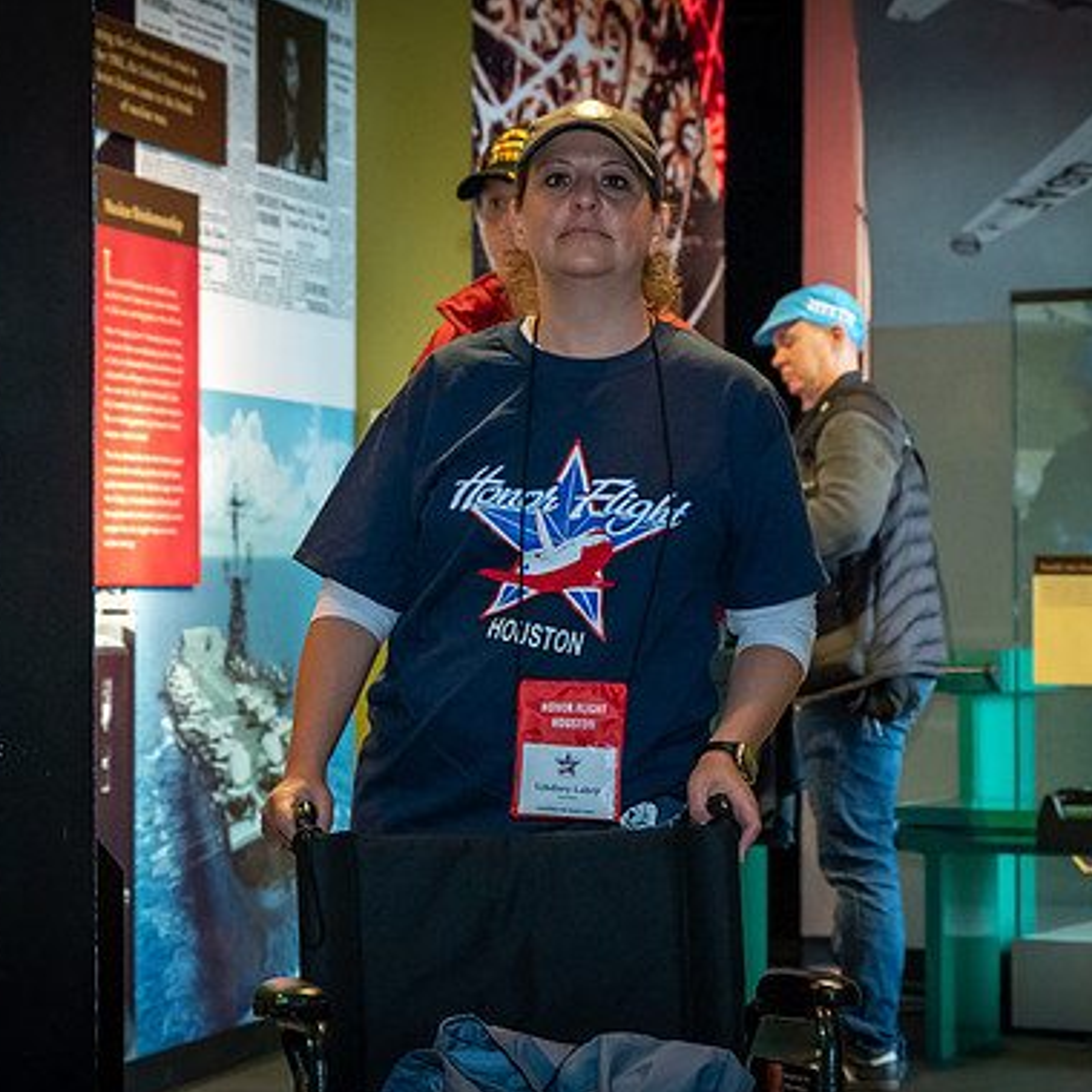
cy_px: 549
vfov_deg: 18.9
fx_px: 3284
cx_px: 557
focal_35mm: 92
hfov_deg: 18.9
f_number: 6
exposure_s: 1/50
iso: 11400
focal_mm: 71
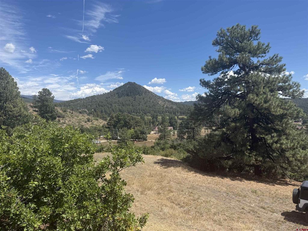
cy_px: 116
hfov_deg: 71.6
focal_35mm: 24
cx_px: 154
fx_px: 214
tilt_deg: -2.3
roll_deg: +1.0
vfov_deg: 56.8
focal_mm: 6.76
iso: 80
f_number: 1.78
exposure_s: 1/4405
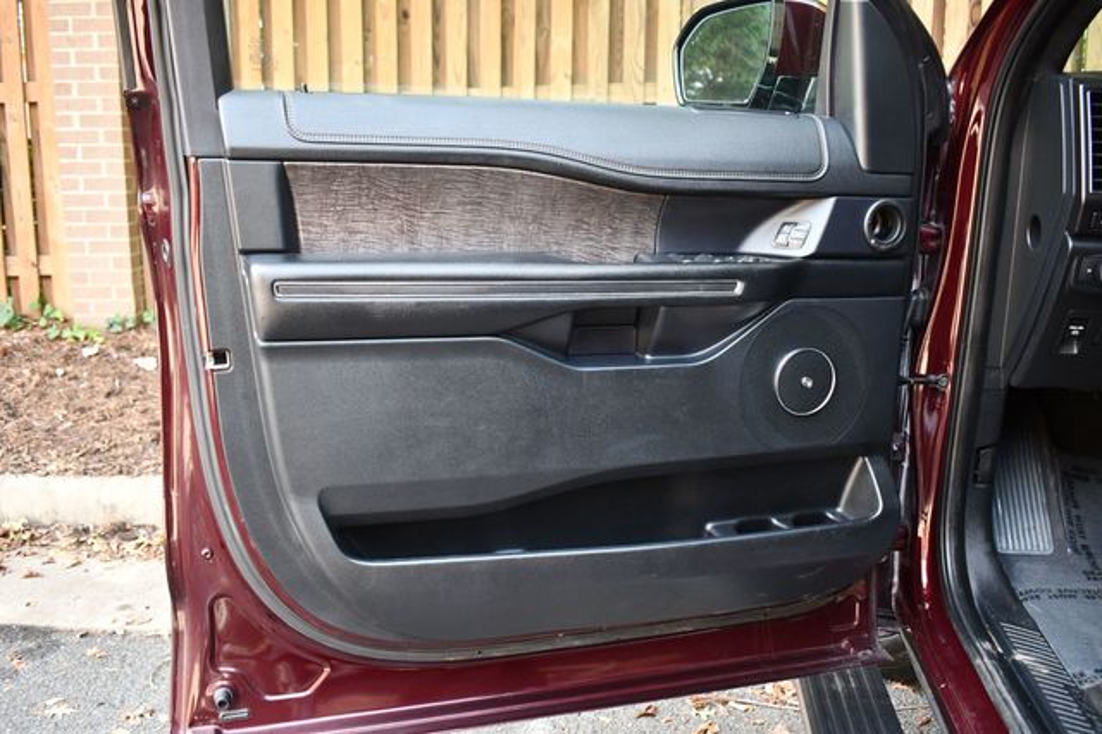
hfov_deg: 57.2
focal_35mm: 33
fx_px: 1010
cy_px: 367
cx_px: 551
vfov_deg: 39.9
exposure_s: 1/125
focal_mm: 22
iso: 1000
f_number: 3.8
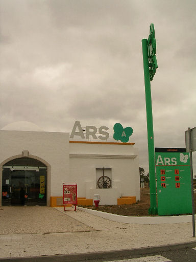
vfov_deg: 49.0
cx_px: 98
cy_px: 131
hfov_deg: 37.7
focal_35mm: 38
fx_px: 287
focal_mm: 5.8
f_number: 5.6
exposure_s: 1/388
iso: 50
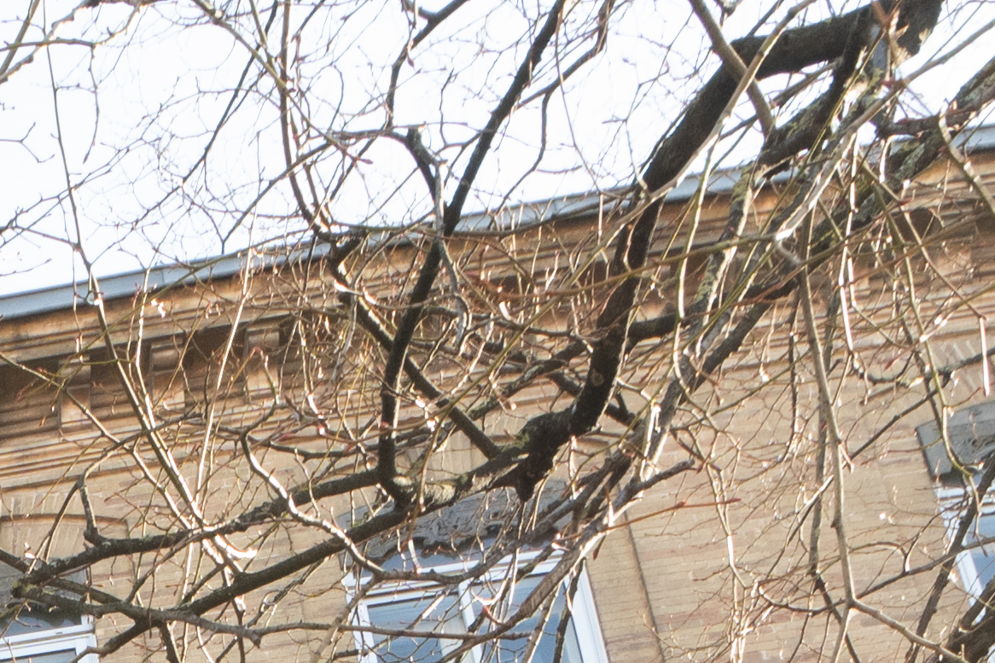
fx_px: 2349
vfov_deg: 9.8
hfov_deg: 19.5
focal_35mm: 85
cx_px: -655
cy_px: 2229
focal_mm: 12
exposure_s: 1/60
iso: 400
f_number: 11
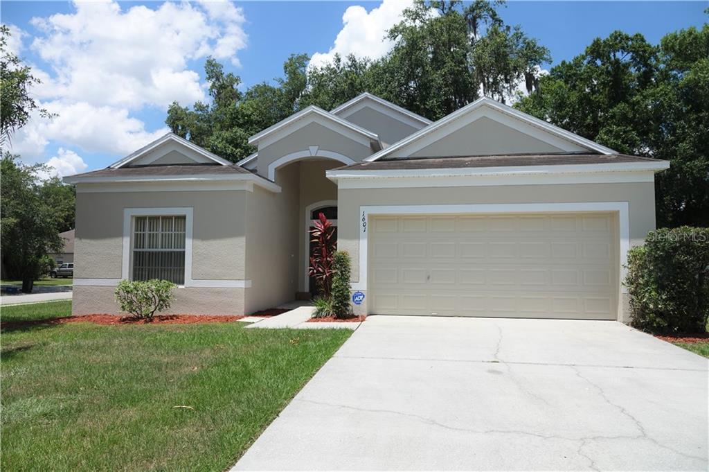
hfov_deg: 73.8
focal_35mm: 24
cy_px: 236
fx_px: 472
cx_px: 354
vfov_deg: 53.1
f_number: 4
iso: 100
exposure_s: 1/800
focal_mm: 8.8
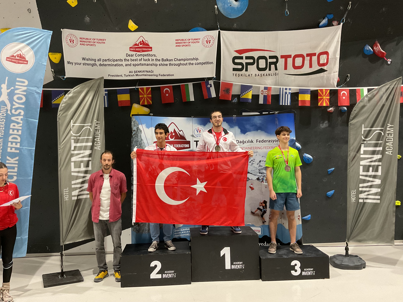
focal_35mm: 30
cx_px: 196
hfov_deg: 60.0
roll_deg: +0.6
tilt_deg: +1.3
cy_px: 150
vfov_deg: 46.8
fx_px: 349
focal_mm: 3
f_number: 1.8
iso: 200
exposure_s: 1/60
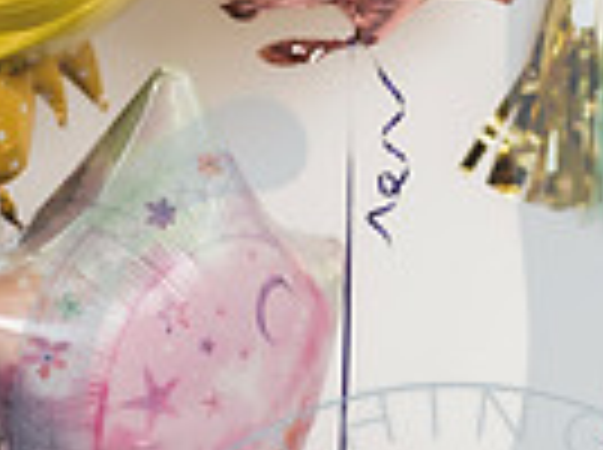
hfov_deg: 12.0
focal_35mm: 162
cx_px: 657
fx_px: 2817
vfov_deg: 9.1
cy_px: 459
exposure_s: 1/160
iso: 200
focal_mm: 50
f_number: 2.8
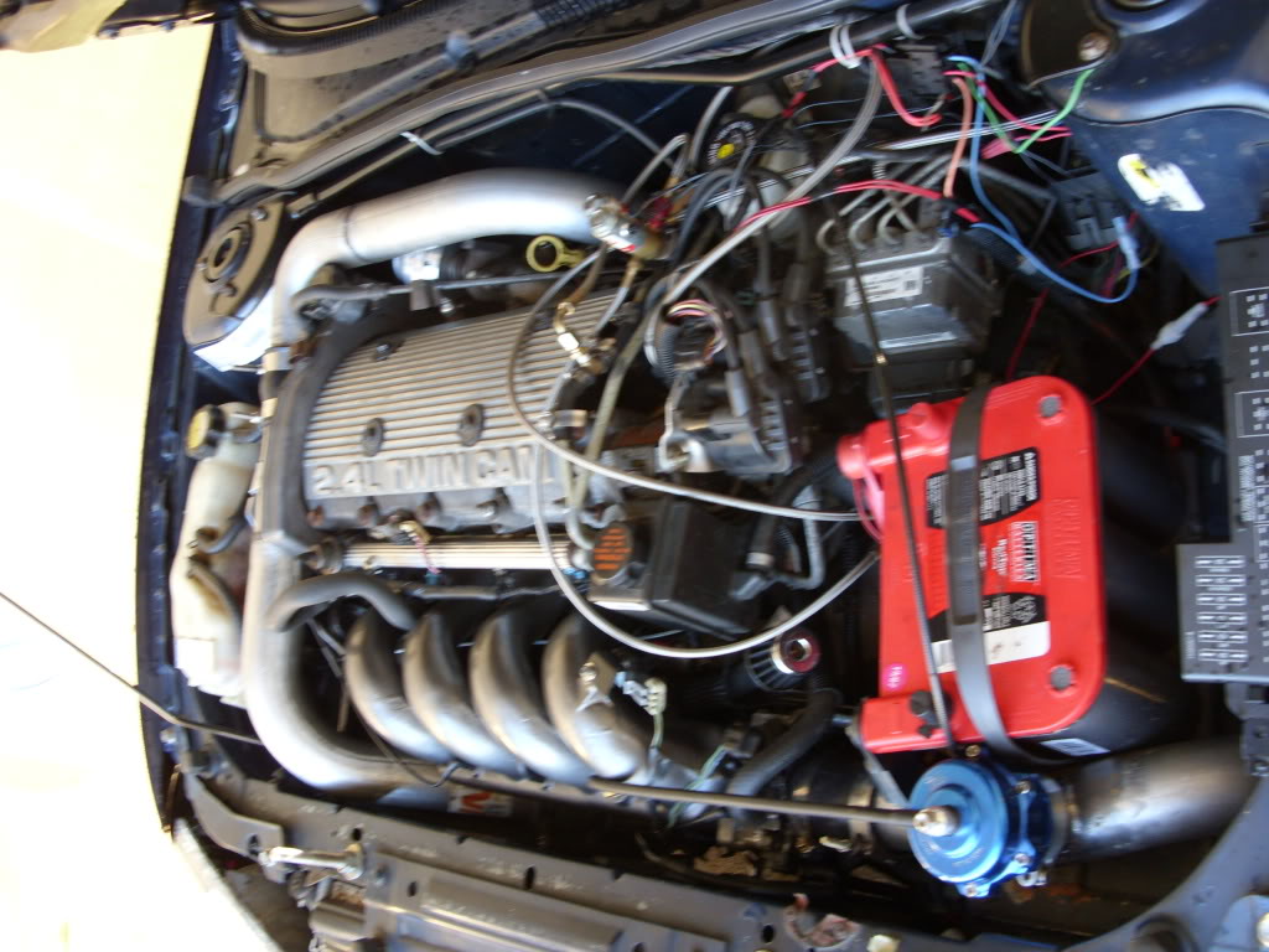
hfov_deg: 49.0
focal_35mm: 38
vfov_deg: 37.7
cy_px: 476
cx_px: 634
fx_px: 1393
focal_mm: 6.3
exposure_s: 1/30
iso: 100
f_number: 2.8
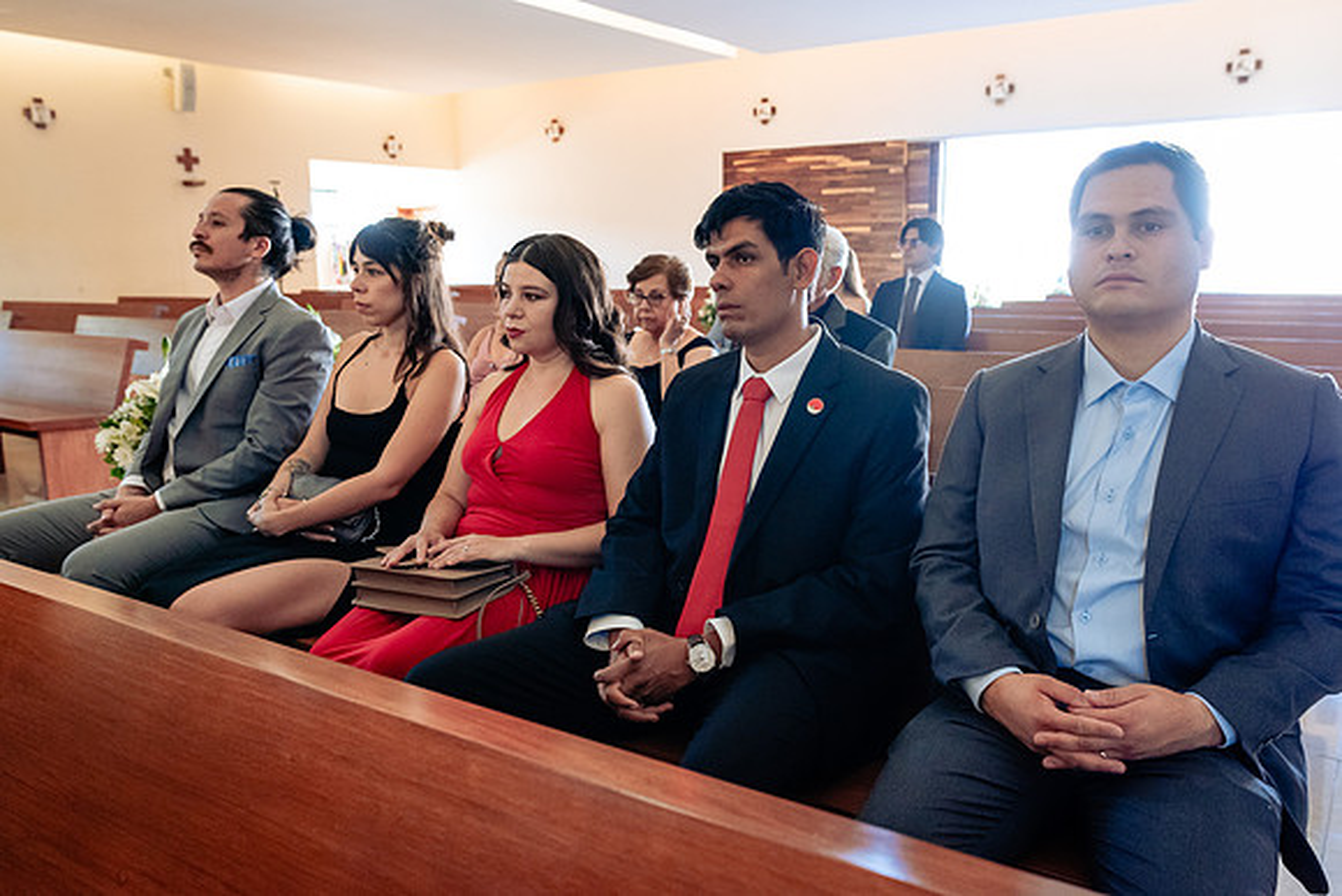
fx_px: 1077
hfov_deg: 63.8
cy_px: 448
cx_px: 671
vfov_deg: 45.1
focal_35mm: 29
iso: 2500
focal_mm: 28
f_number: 4.5
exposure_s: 1/160
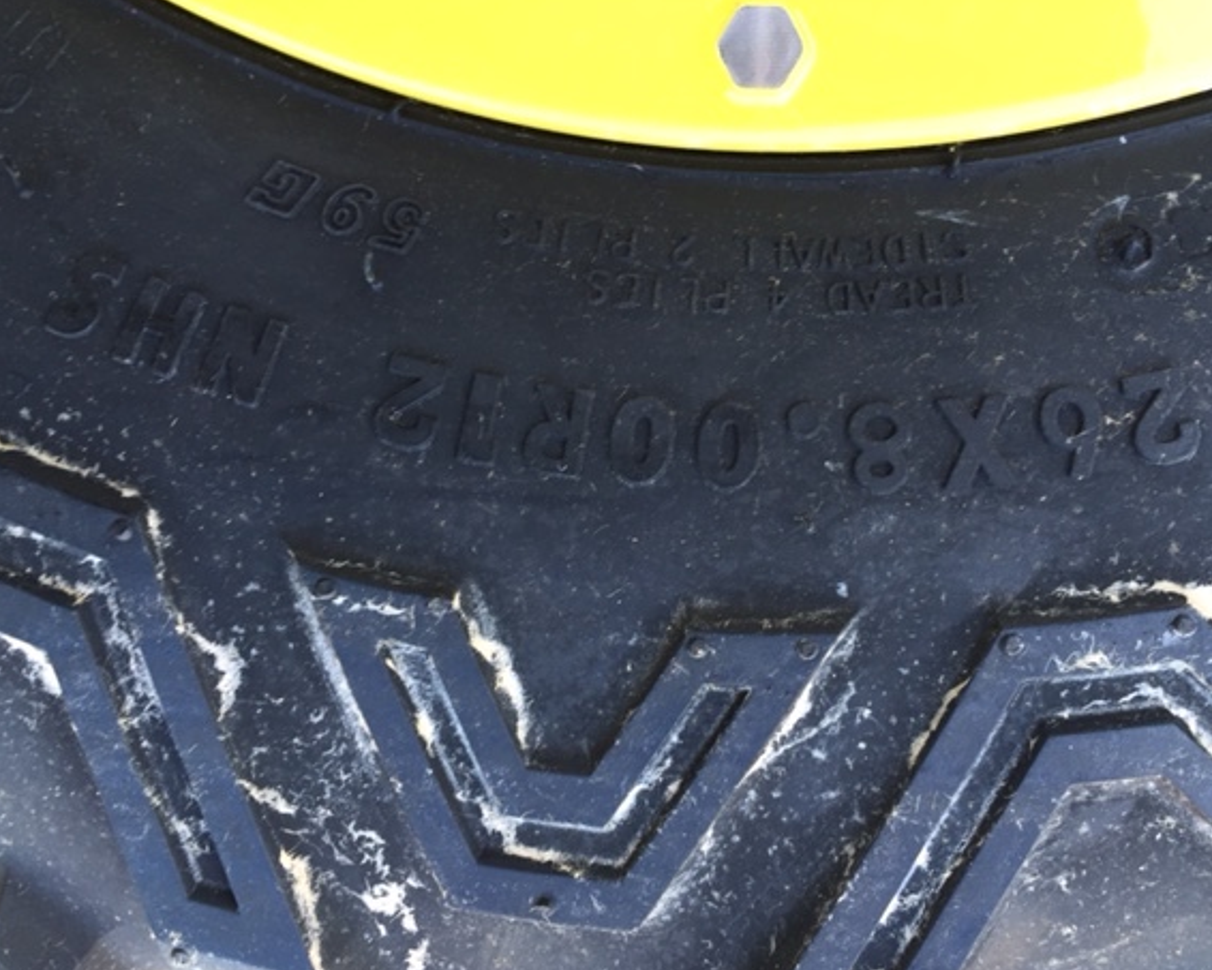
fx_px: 1148
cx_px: 666
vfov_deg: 45.8
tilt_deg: -85.5
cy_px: 469
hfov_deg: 55.6
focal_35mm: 32
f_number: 2.2
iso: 40
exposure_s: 1/60
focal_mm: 4.15
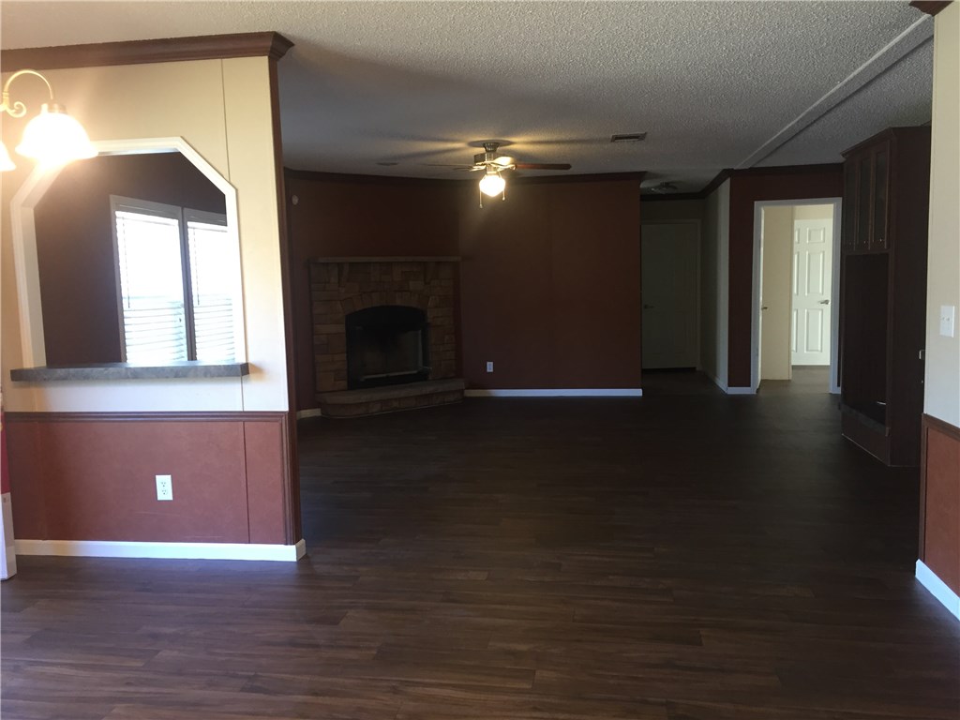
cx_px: 480
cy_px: 360
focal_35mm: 29
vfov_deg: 48.2
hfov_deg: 61.7
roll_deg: +1.1
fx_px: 804
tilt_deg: -5.5
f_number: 2.2
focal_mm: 4.15
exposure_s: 1/30
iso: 100
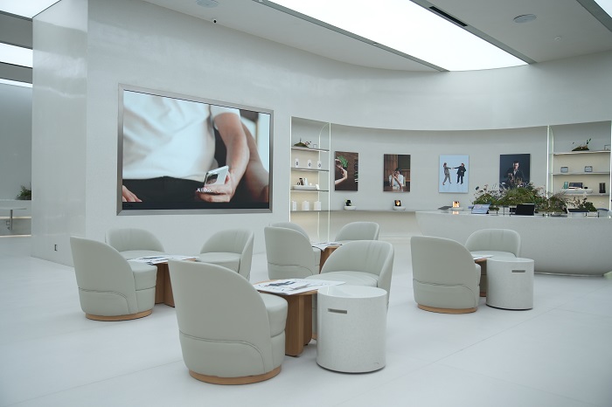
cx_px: 306
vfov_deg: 43.6
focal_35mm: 30
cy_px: 204
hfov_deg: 62.0
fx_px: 510
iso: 200
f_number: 2.8
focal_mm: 30
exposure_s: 1/100
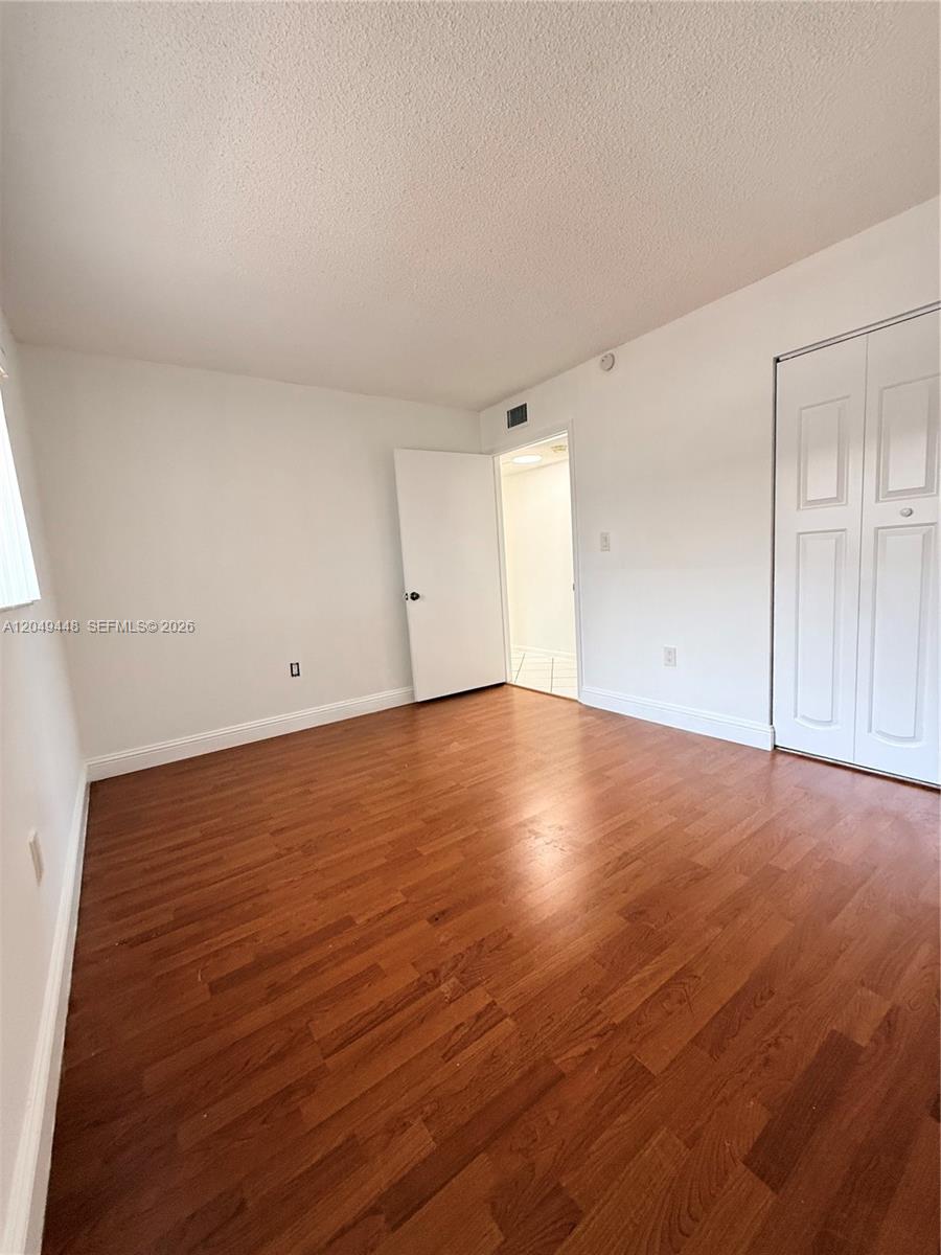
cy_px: 628
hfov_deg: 85.7
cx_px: 470
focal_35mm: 14
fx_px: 507
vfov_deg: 102.1
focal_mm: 2.22
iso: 400
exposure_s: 1/120
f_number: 2.2
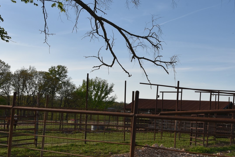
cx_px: 184
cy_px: 71
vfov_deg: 25.5
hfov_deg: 36.4
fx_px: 346
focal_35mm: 53
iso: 320
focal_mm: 28
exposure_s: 1/500
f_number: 11
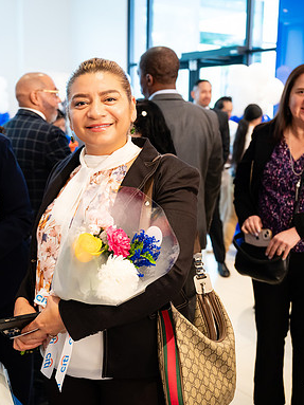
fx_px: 551
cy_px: 203
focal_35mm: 47
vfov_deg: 40.4
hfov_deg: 30.6
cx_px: 100
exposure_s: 1/200
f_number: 3.2
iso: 2000
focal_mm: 32
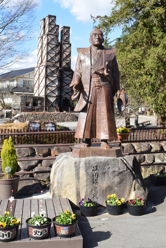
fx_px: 301
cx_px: 83
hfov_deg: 30.9
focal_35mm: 44
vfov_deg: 45.0
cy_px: 124
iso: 800
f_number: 25
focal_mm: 29
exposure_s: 1/100
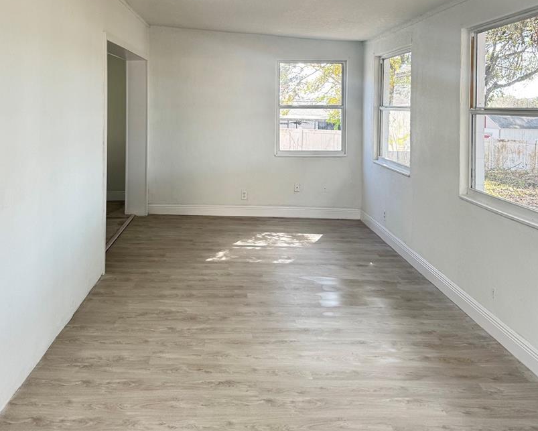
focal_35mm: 35
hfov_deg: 51.5
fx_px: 557
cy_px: 103
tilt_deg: -0.5
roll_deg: -0.4
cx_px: 258
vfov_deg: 40.9
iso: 100
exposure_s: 1/121
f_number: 1.78
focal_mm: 6.76
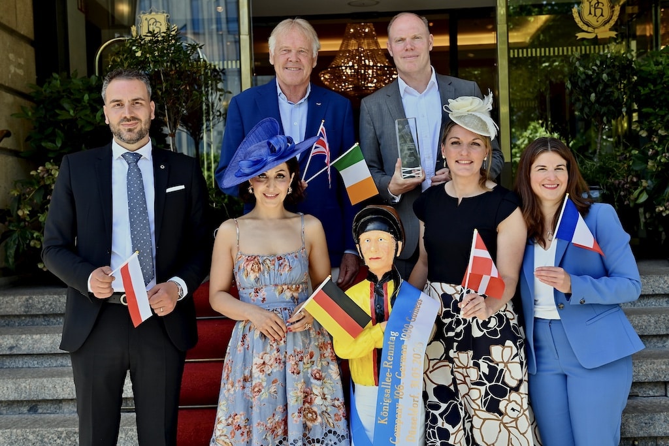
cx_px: 334
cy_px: 223
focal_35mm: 55
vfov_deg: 24.6
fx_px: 1022
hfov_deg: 36.2
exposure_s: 1/100
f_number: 5
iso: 100
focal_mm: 55
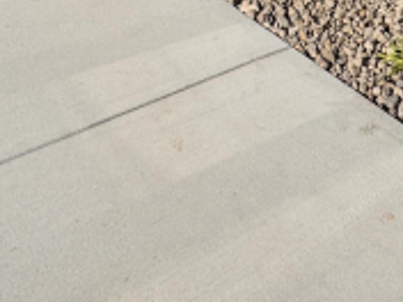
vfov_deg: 19.4
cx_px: 287
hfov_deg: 35.6
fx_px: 617
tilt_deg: -5.5
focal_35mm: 53
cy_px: -263
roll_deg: -1.9
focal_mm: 2.22
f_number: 2.2
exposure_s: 1/4132
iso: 40
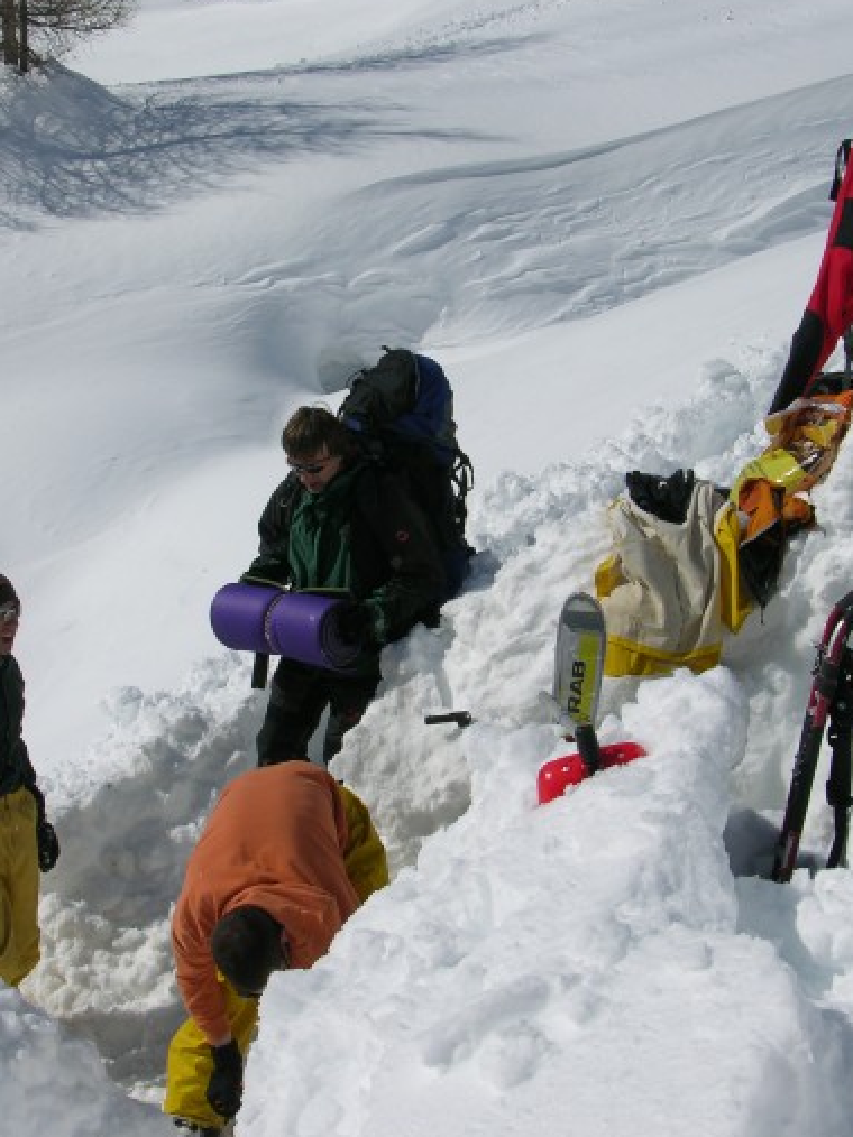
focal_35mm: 53
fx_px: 1742
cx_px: 393
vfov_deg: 36.2
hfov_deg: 27.5
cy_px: 543
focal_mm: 8.9
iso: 50
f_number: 8
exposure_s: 1/577
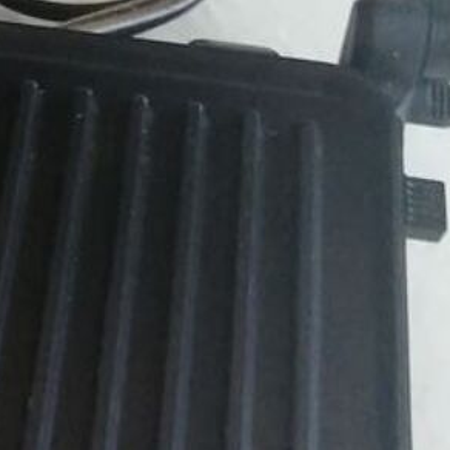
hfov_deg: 16.1
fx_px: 1544
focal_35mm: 105
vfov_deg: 16.2
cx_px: -49
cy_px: -10
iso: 320
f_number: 1.8
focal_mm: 3.46
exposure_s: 1/36
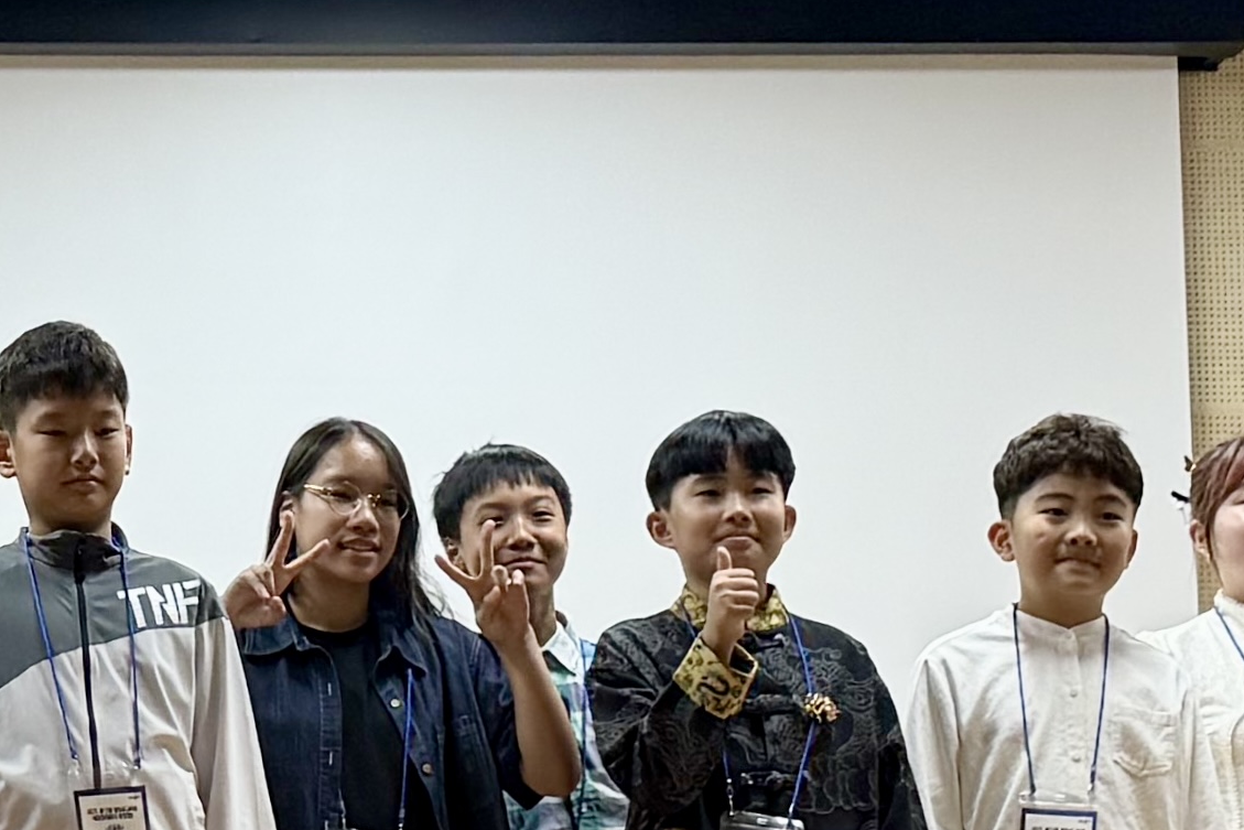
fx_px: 3870
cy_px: 165
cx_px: 444
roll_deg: -0.8
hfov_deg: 18.2
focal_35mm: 112
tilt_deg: +12.9
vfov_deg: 12.2
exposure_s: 1/94
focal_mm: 6.76
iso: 200
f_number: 1.78
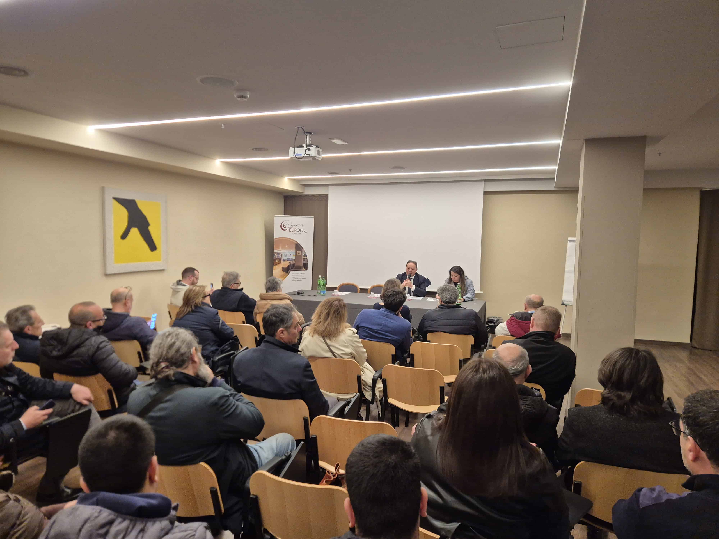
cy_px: 270
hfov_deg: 73.9
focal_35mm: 23
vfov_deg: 58.9
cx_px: 360
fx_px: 478
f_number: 1.8
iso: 500
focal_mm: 5.4
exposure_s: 1/100
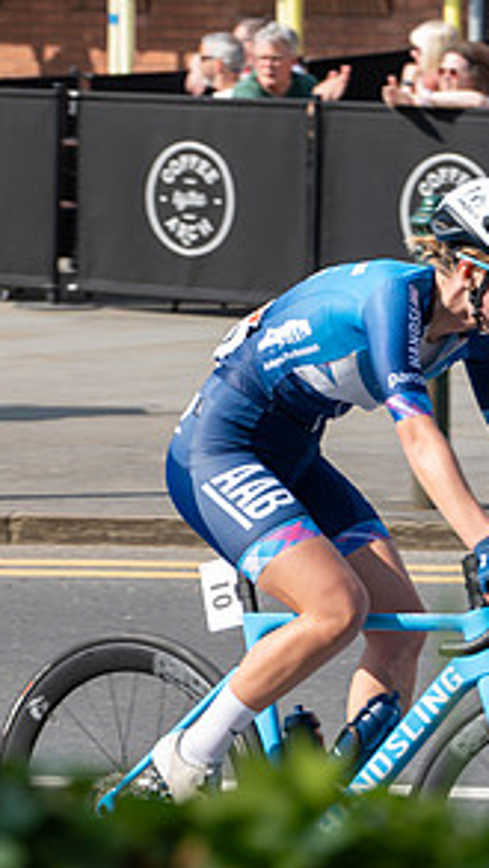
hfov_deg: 5.2
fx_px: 5343
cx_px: -362
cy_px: 307
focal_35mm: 232
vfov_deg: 9.3
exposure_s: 1/640
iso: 200
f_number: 5
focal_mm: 112
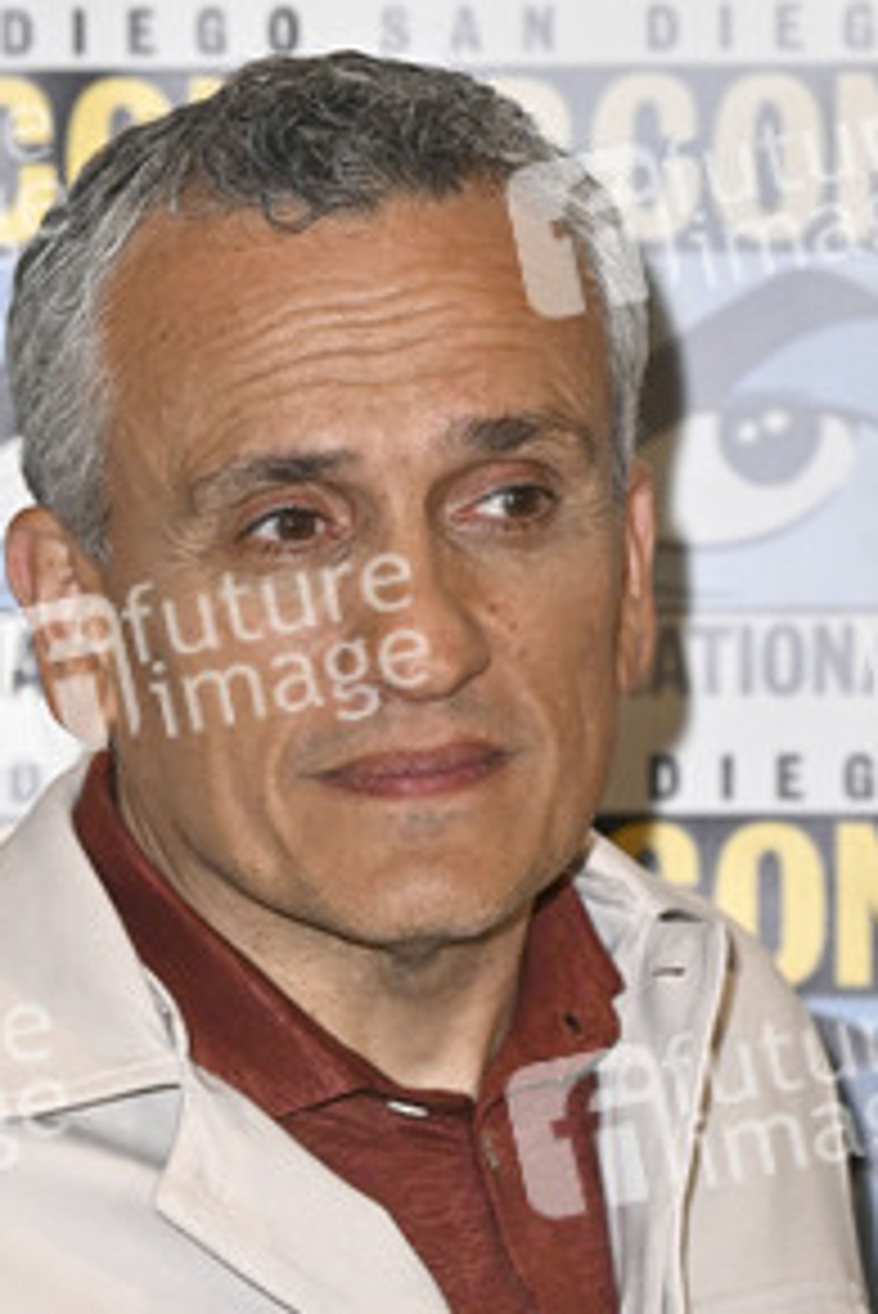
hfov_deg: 10.6
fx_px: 4750
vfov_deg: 15.7
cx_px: 331
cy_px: 886
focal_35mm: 130
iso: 2500
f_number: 5
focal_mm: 95
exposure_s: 1/250
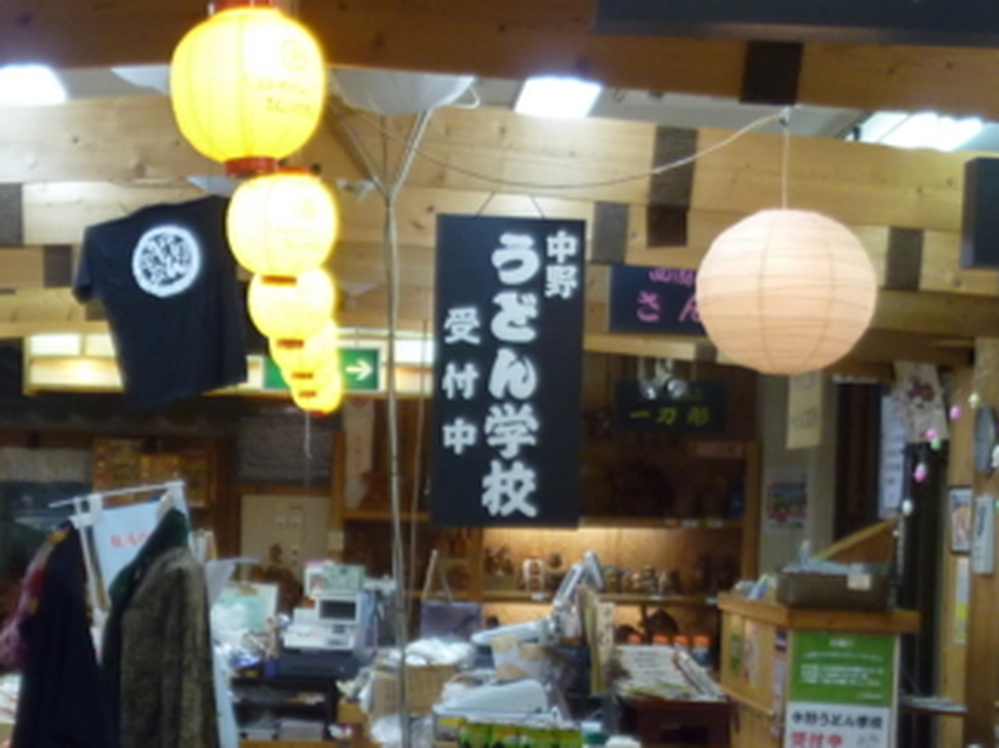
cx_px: 384
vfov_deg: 15.7
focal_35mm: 93
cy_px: 680
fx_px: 2683
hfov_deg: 21.1
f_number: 3.7
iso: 200
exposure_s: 1/30
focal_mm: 6.9
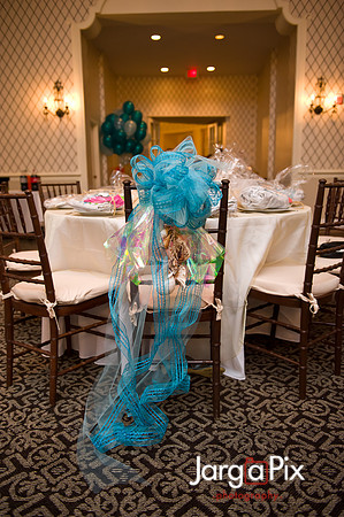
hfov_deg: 44.9
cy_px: 258
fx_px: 417
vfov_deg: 63.7
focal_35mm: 29
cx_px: 172
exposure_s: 1/125
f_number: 3.2
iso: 1600
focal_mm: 29
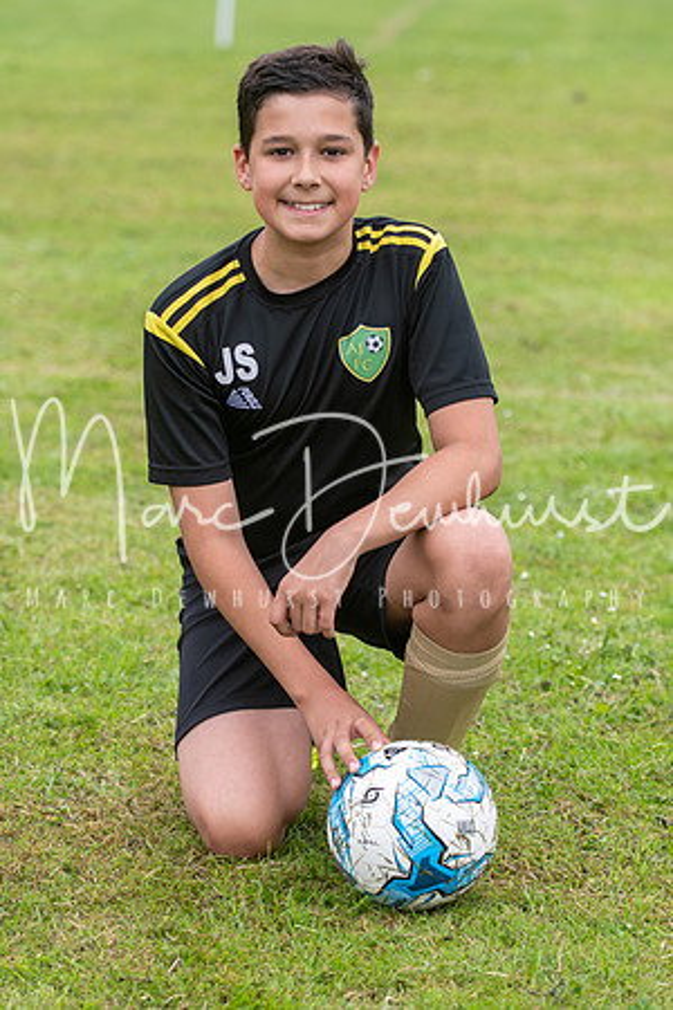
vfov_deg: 11.8
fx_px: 4879
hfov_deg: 7.9
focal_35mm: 174
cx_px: 336
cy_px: 505
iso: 500
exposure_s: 1/400
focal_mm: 116
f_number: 5
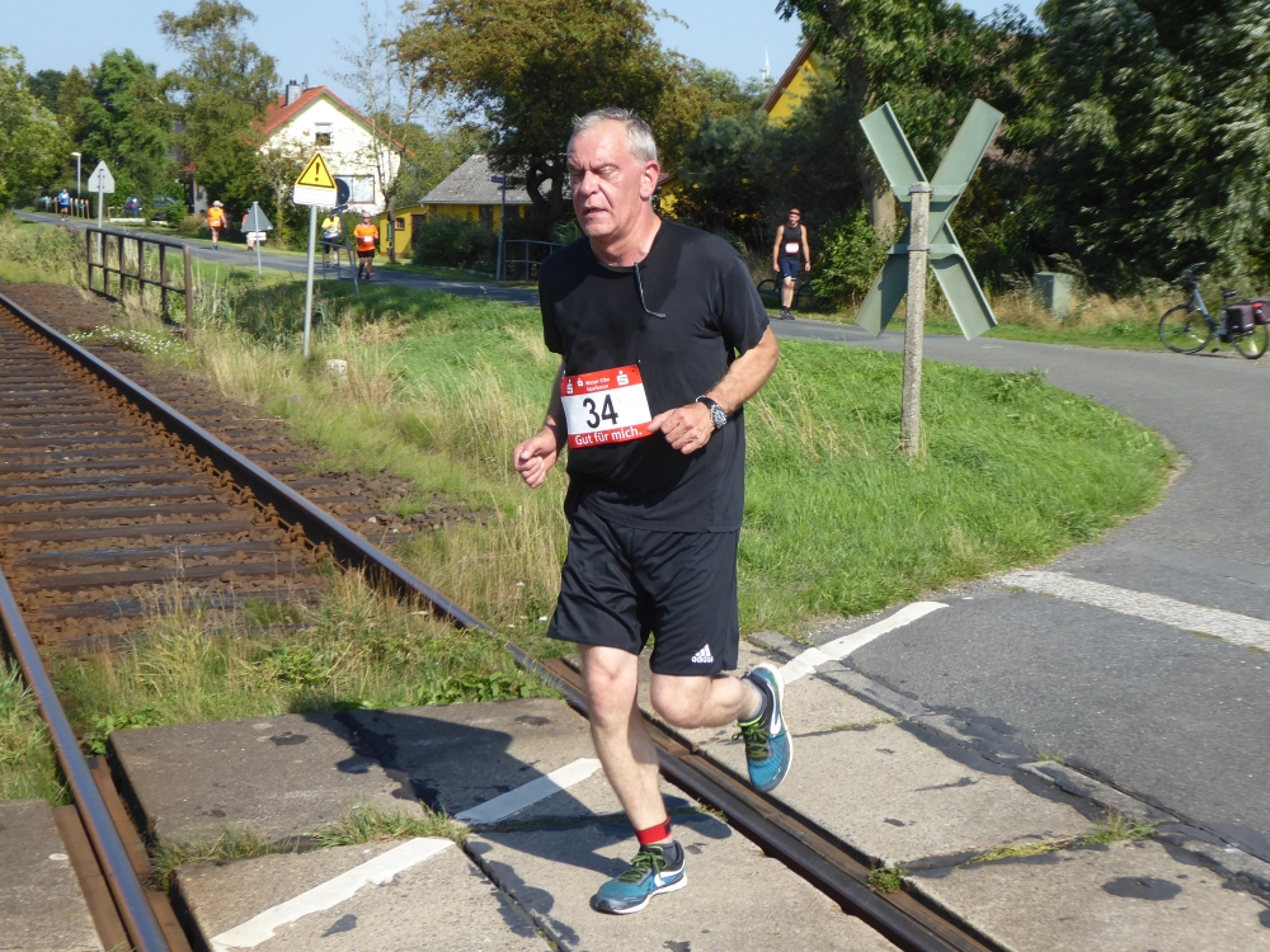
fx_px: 2201
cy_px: 476
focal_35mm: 60
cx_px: 635
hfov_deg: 32.2
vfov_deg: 24.4
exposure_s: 1/400
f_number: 4.2
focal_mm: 10.3
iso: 80
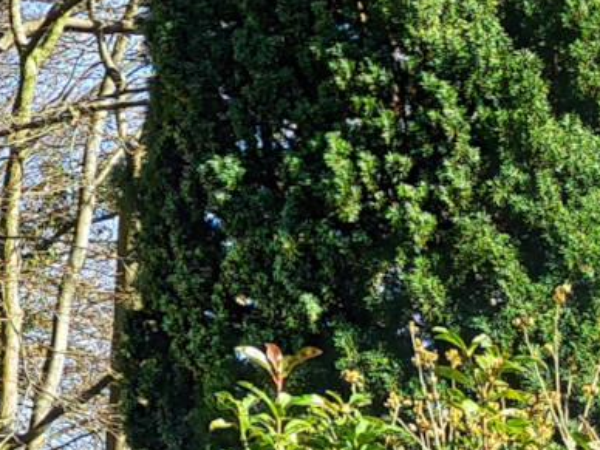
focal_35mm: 129
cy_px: 52
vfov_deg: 11.4
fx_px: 2236
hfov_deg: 12.8
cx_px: -701
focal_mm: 3.94
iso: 100
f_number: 1.9
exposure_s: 1/181
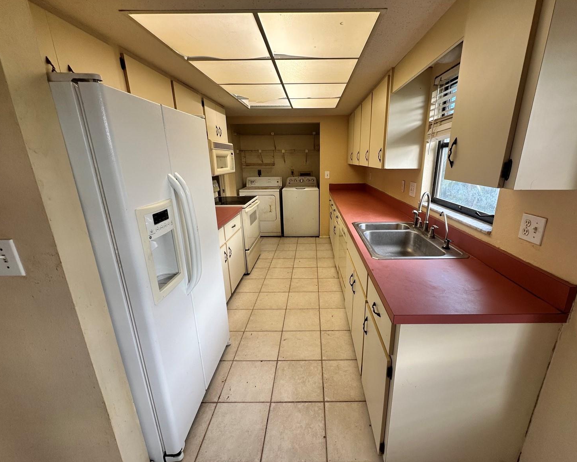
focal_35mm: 15
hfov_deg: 96.6
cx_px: 312
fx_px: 256
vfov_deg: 84.0
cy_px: 233
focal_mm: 2.22
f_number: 2.2
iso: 100
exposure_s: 1/99
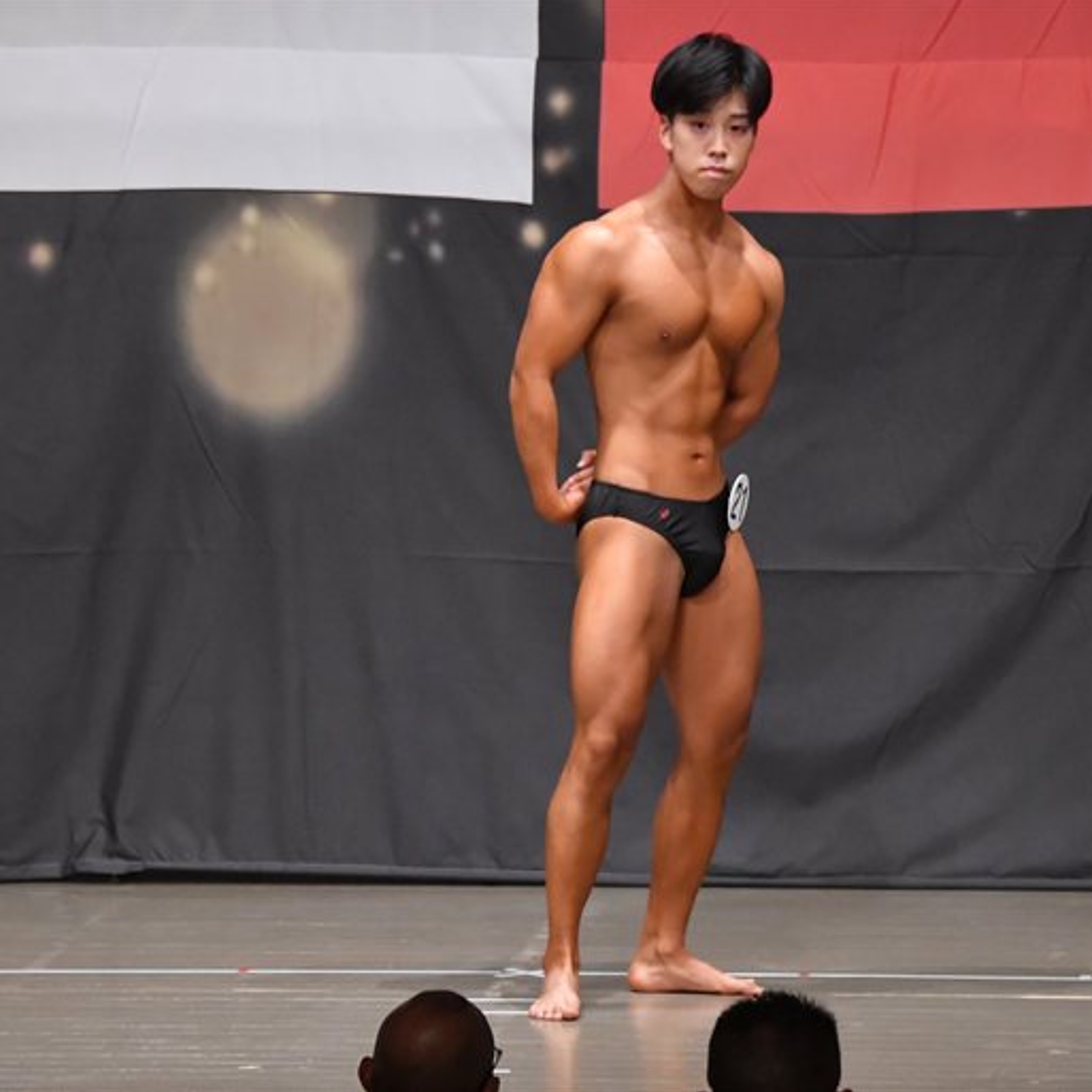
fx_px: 10315
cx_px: 518
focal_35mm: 289
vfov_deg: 6.1
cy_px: 545
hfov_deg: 6.1
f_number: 5.6
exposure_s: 1/400
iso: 6400
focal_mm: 150
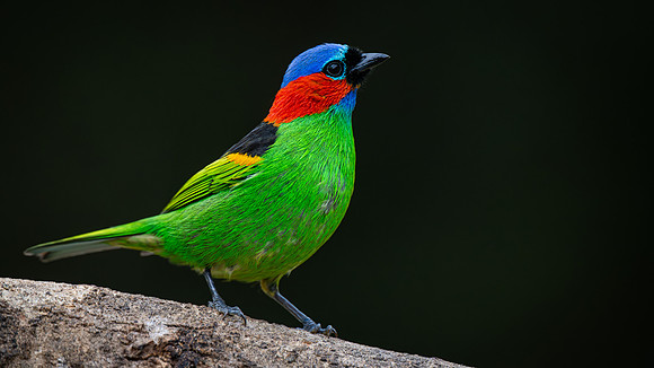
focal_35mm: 674
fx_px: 11681
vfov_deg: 1.8
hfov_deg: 3.2
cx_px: 330
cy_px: 184
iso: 3600
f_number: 6.3
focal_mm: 560
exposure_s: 1/1000
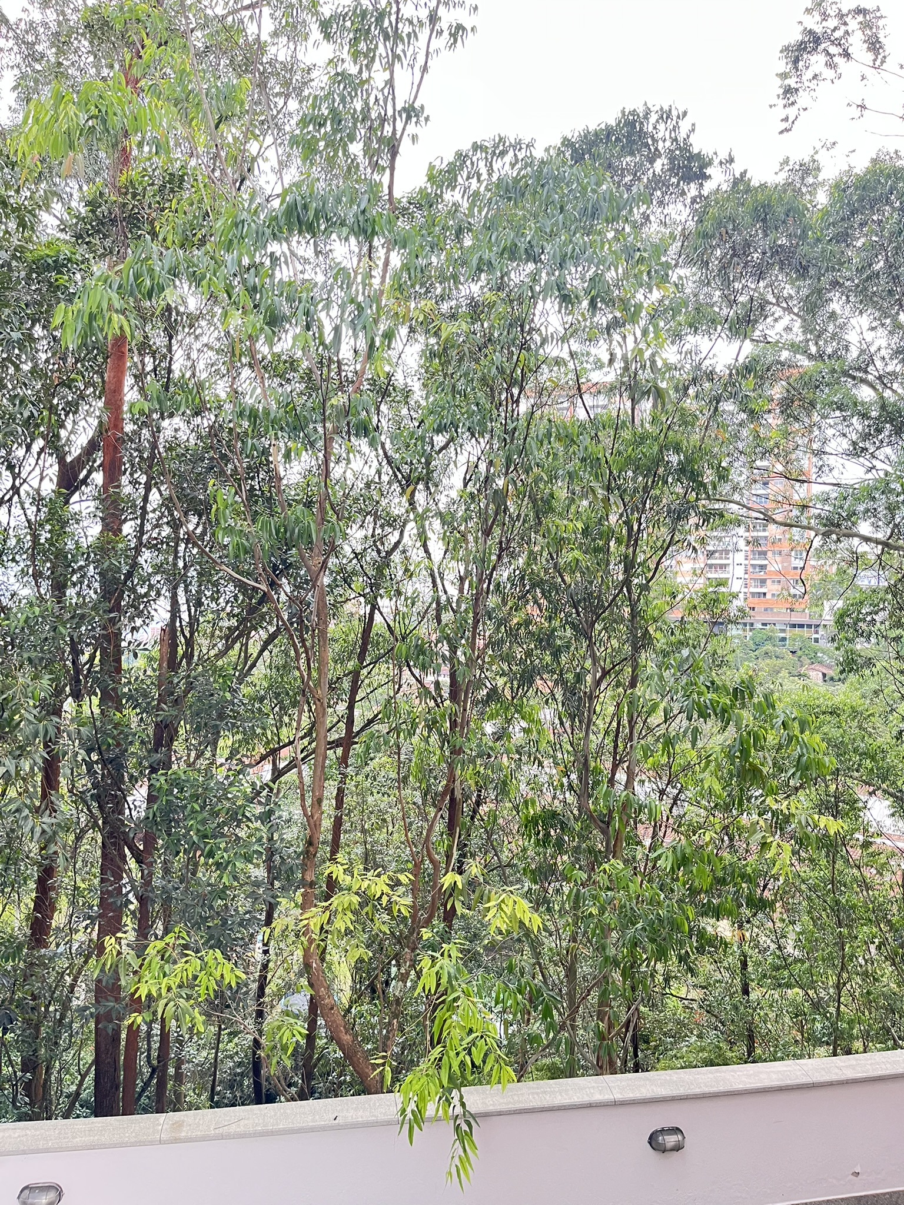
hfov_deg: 53.1
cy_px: 602
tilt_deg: -0.1
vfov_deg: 67.3
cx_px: 452
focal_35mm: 26
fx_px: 905
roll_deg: -1.0
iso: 250
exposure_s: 1/60
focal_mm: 5.1
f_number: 1.6
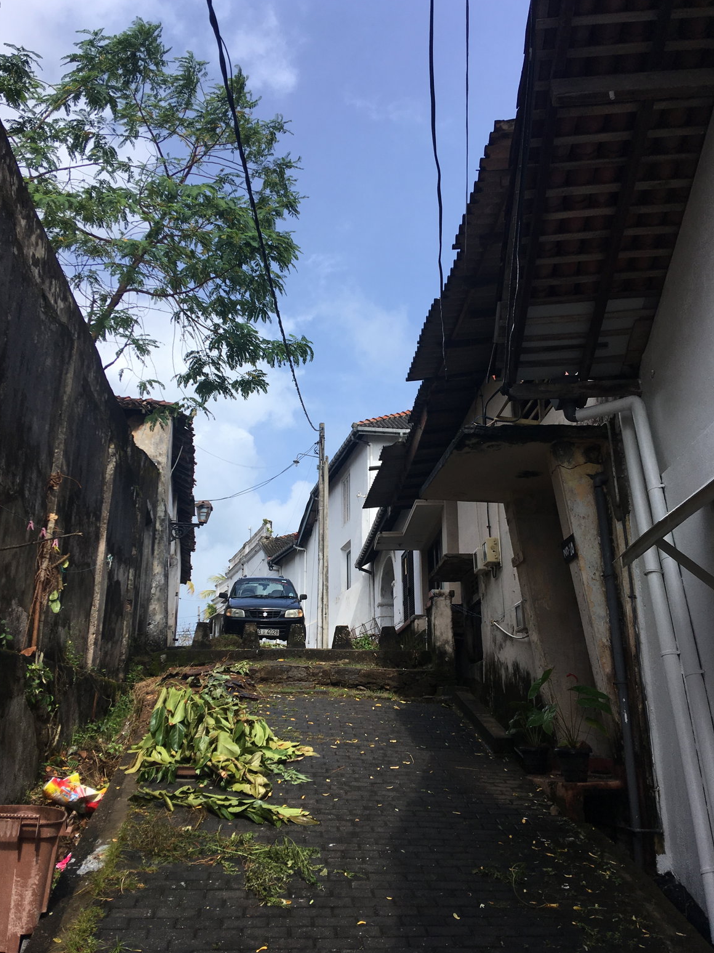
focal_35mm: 30
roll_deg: +2.2
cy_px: 464
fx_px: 825
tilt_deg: +20.9
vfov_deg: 60.0
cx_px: 351
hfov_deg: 46.8
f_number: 2.2
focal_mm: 4.15
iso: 25
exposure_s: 1/1709
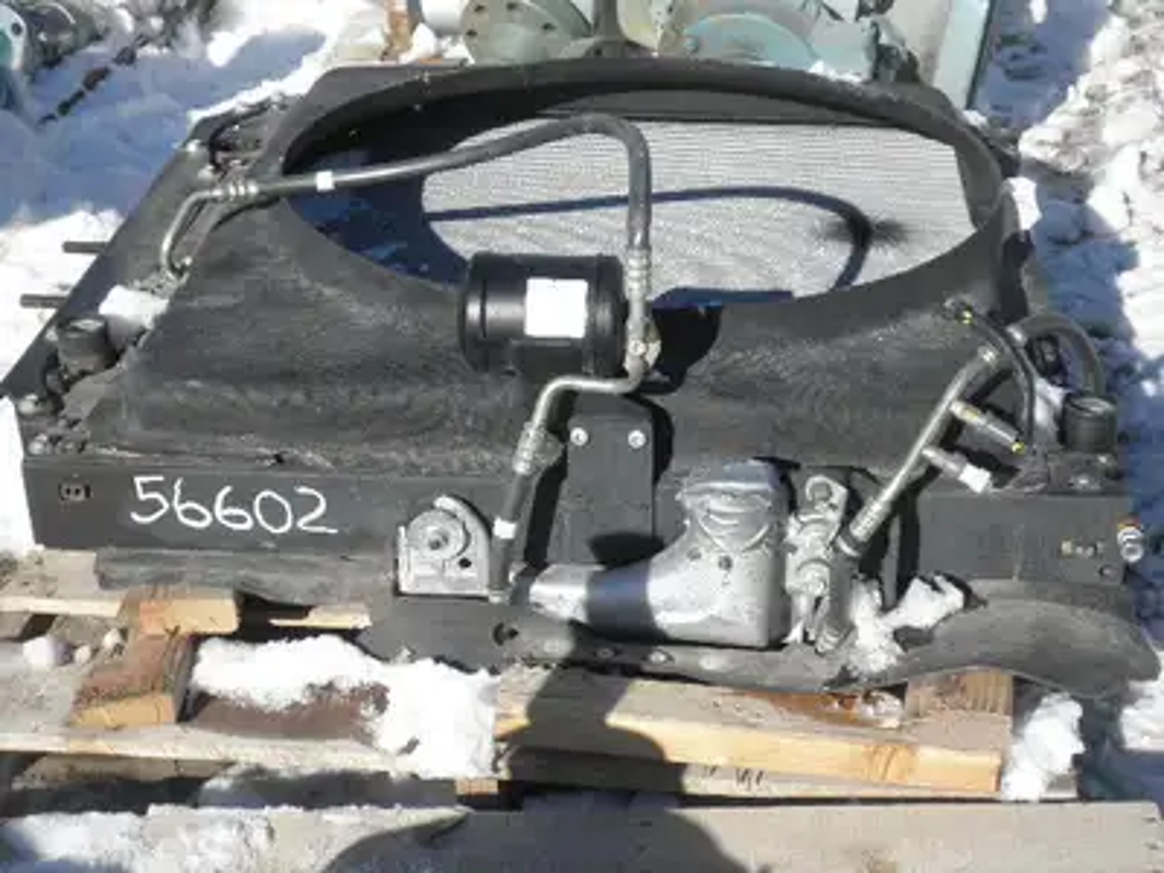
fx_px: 1984
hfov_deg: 32.7
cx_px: 582
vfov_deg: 24.8
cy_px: 436
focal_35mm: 59
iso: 64
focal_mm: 10.5
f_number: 10.7
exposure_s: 1/80
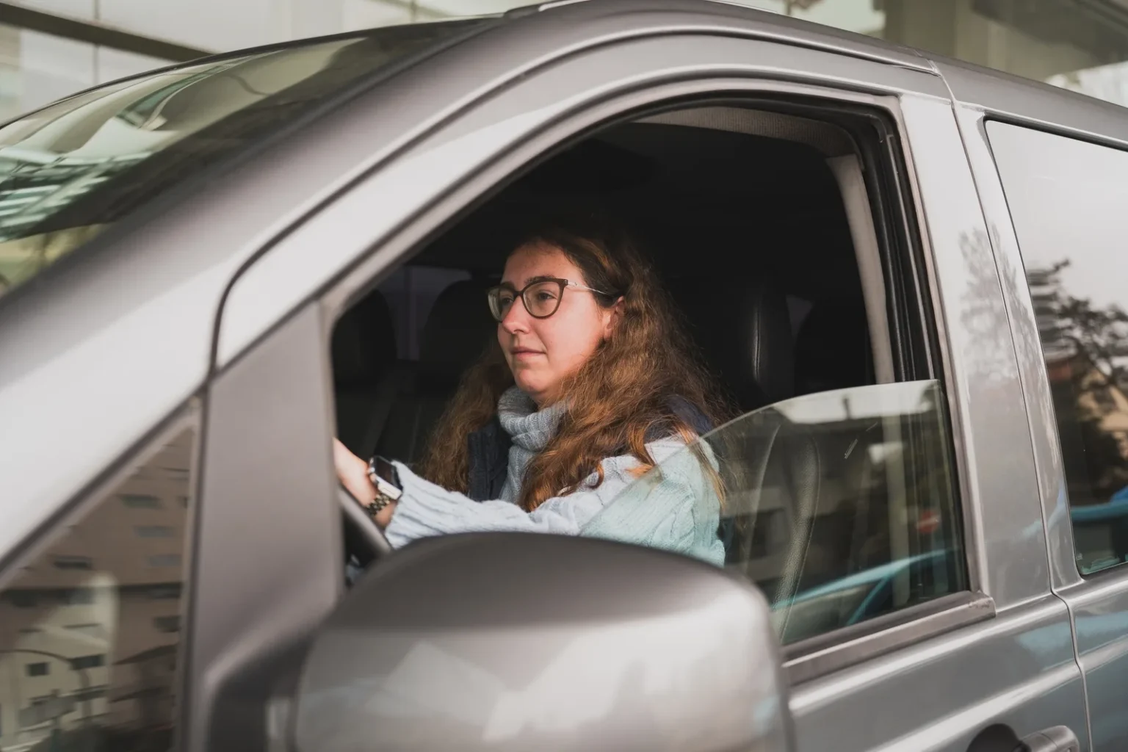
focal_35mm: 39
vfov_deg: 34.2
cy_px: 376
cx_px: 564
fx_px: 1222
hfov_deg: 49.6
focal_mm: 39
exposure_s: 1/125
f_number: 2.8
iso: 100
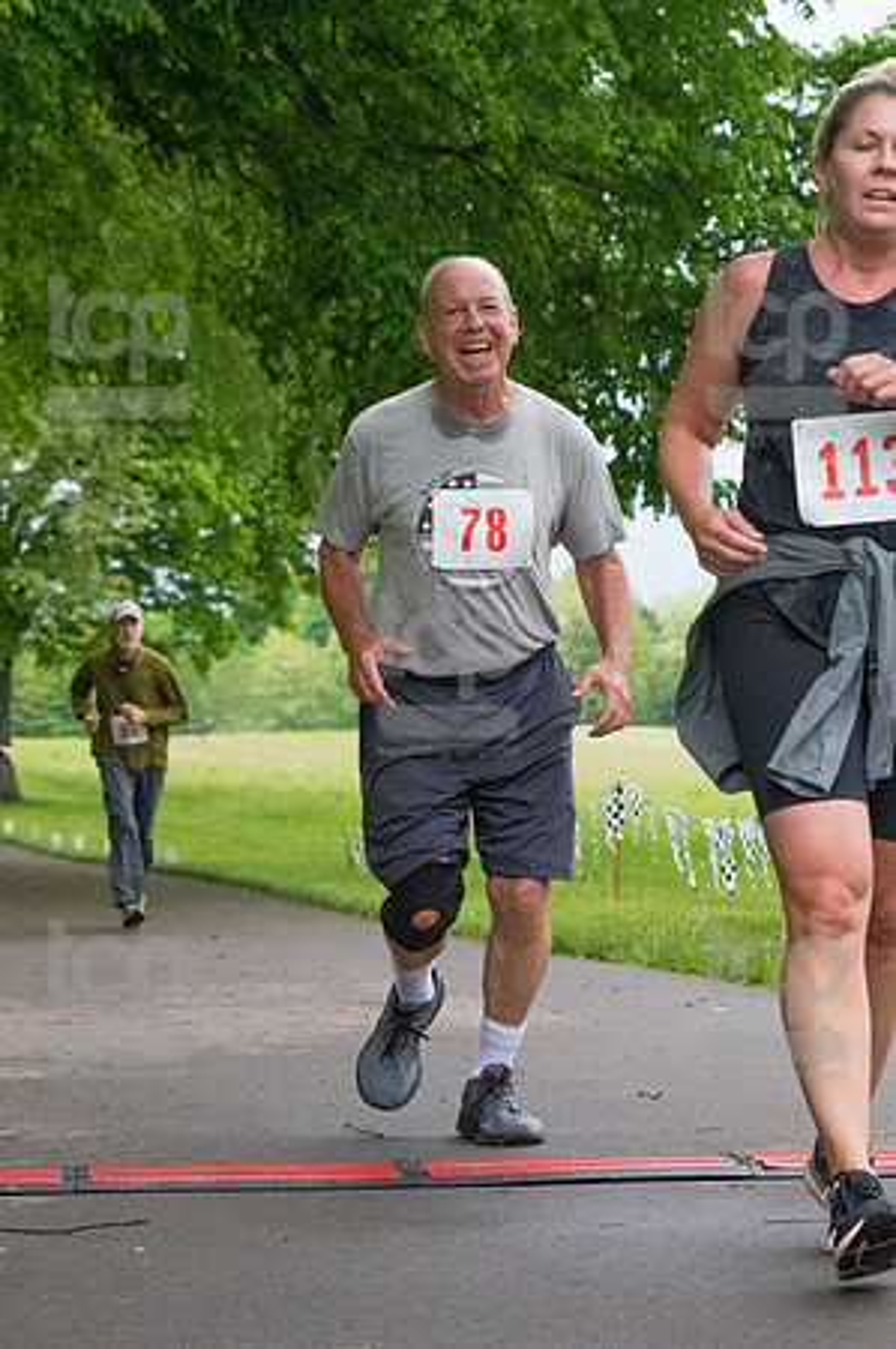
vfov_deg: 16.7
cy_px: 674
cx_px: 448
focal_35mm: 123
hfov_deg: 11.1
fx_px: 4602
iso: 6400
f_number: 5.6
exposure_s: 1/1250
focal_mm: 82
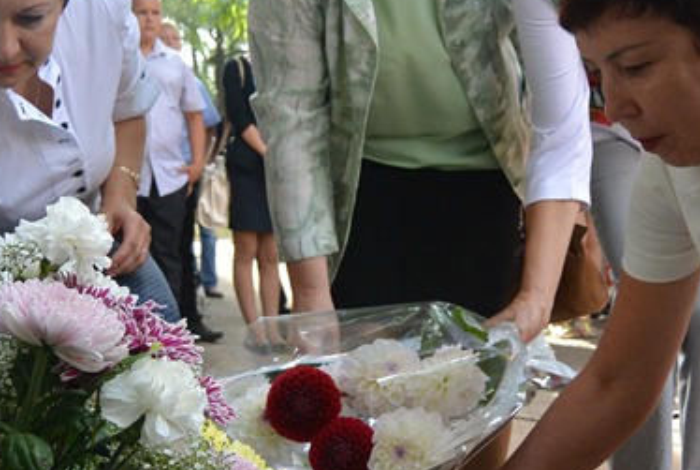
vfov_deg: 22.0
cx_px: 481
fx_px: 1208
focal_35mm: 62
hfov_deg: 32.0
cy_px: 219
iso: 220
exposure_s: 1/250
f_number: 3.5
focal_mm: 11
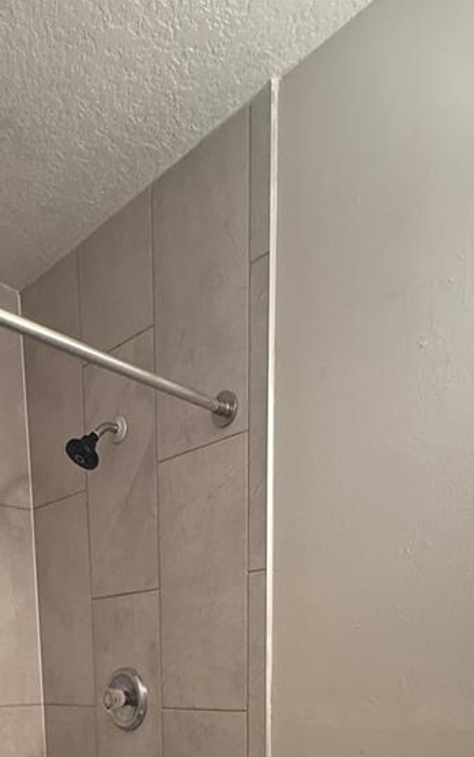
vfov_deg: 46.0
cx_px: 189
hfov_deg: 39.3
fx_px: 661
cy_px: 814
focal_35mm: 32
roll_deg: +0.1
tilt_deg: -10.8
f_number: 2.2
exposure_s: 1/60
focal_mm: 2.22
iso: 200
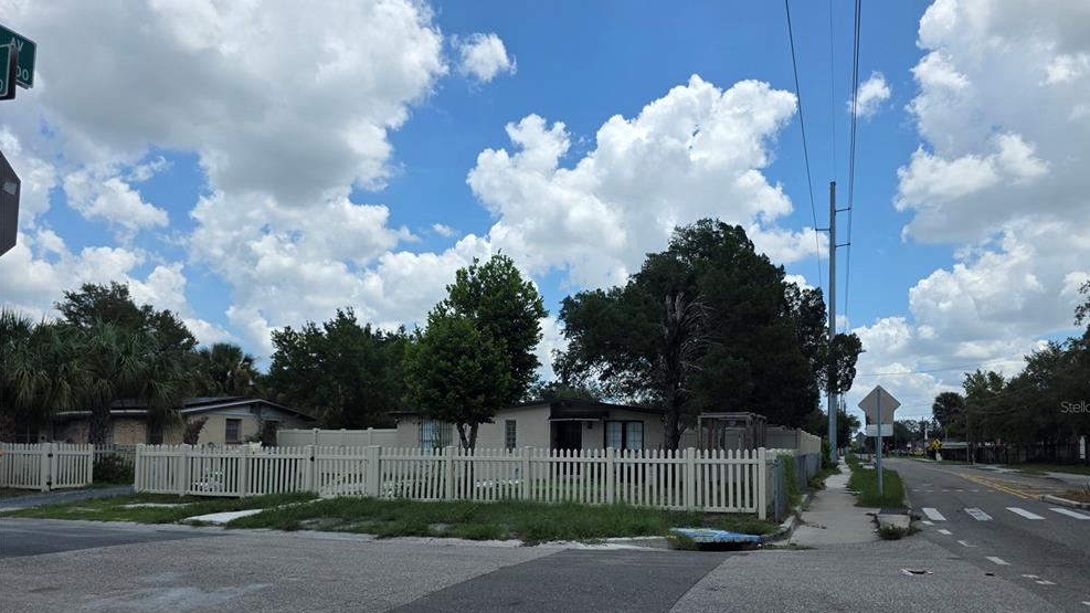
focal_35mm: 26
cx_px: 562
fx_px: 751
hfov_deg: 71.9
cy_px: 406
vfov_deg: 43.8
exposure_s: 1/7061
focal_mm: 6.3
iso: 80
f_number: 1.7
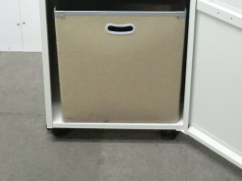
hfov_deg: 23.6
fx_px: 580
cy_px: -19
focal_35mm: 83
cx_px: 133
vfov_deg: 17.2
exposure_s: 1/40
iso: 800
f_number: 3.5
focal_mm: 5.8
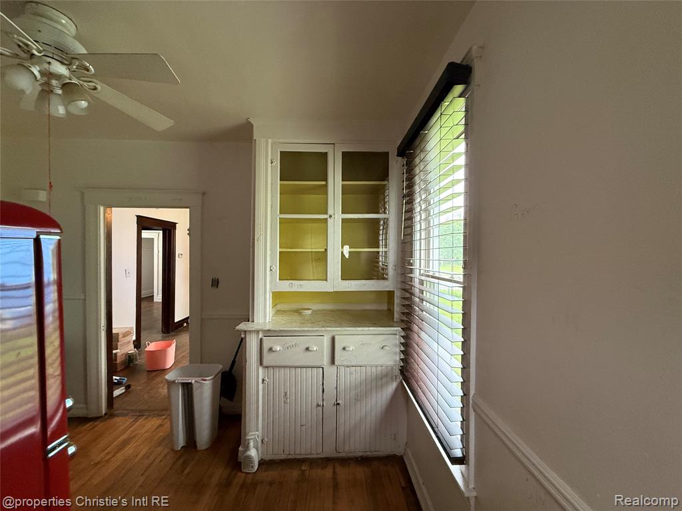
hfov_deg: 102.1
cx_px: 341
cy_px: 256
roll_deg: -0.4
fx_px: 276
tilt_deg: -0.6
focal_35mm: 14
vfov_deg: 85.7
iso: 400
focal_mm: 2.22
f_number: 2.2
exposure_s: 1/60
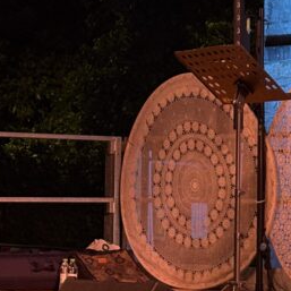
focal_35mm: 183
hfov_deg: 9.2
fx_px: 1740
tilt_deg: +3.4
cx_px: 481
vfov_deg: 9.6
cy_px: 129
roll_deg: +0.1
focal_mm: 5.96
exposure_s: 1/59
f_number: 1.6
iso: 160
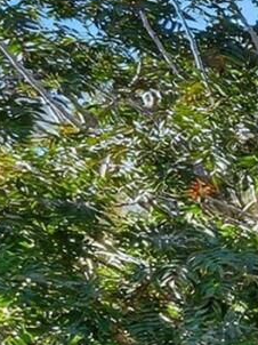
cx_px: 1688
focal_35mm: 153
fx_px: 1523
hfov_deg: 4.7
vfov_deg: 12.2
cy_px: 559
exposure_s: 1/2000
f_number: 9
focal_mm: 16
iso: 100
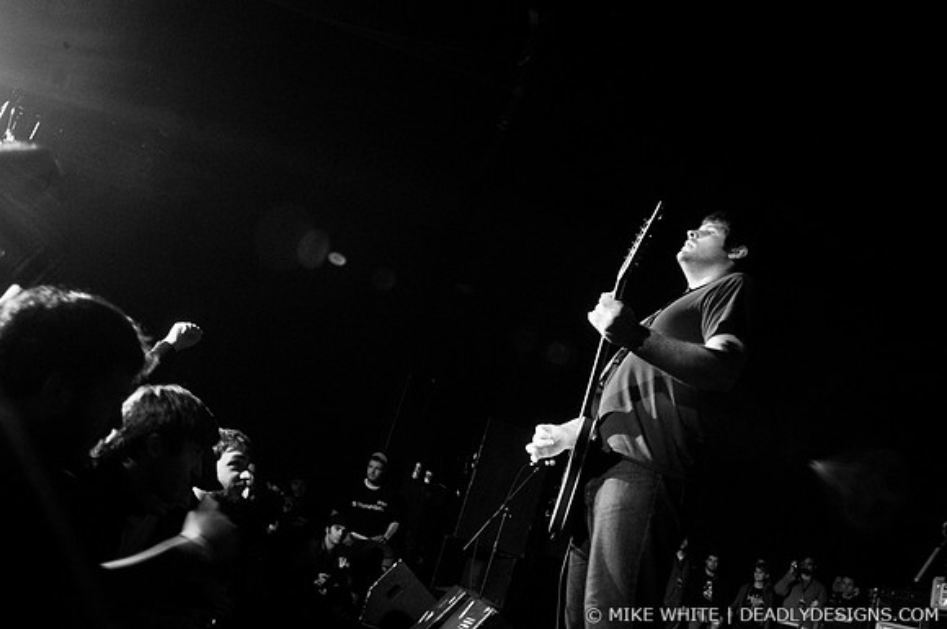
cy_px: 314
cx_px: 474
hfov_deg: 62.0
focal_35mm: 30
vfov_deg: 43.5
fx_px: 788
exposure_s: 1/50
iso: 1000
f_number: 2.8
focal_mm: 20
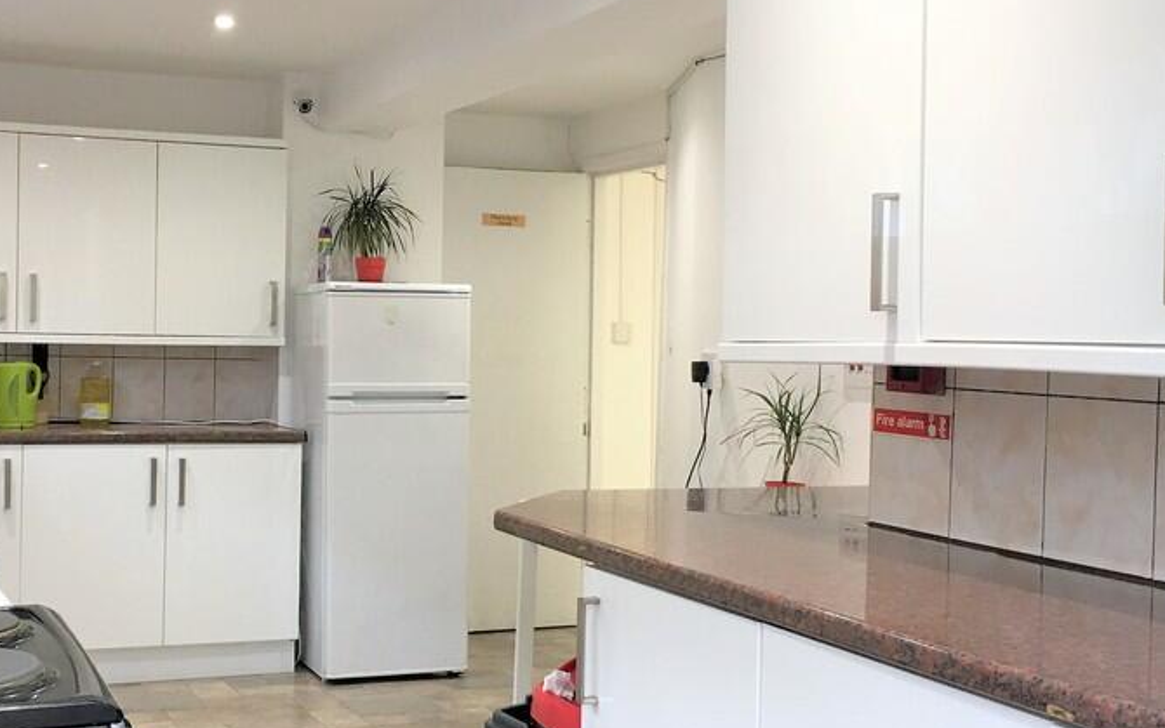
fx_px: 1493
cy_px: 361
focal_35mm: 47
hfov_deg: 42.0
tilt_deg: -1.9
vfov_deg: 27.4
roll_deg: -1.0
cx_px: 377
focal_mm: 4.15
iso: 50
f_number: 2.2
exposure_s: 1/33
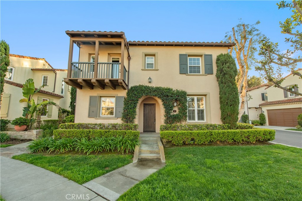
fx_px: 134
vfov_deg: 73.8
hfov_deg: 96.7
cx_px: 151
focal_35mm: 16
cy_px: 100
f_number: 7.1
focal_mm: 16
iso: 400
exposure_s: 1/200
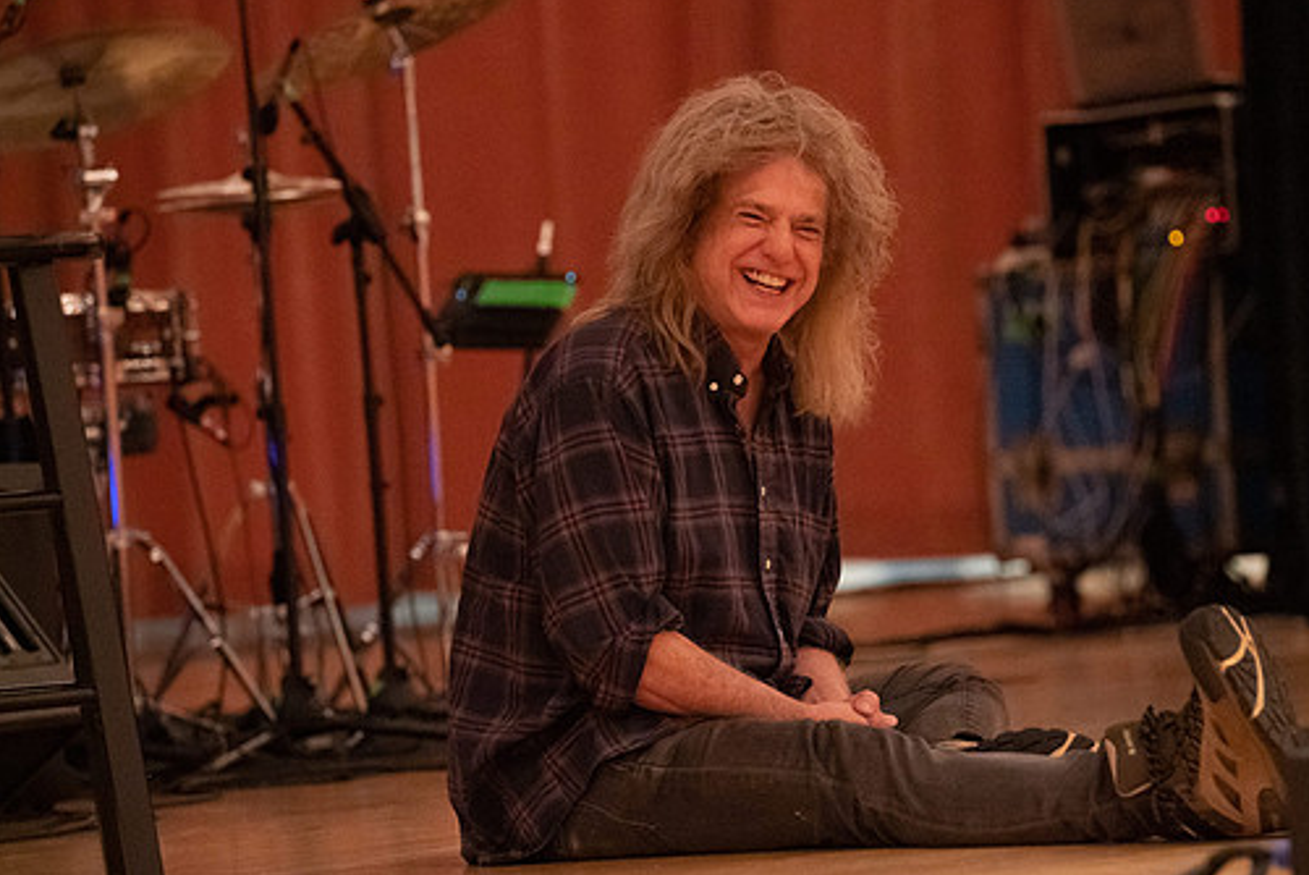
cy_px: 449
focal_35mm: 232
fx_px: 8440
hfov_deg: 8.9
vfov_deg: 5.9
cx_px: 736
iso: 20000
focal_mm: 200
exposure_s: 1/160
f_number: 4.5
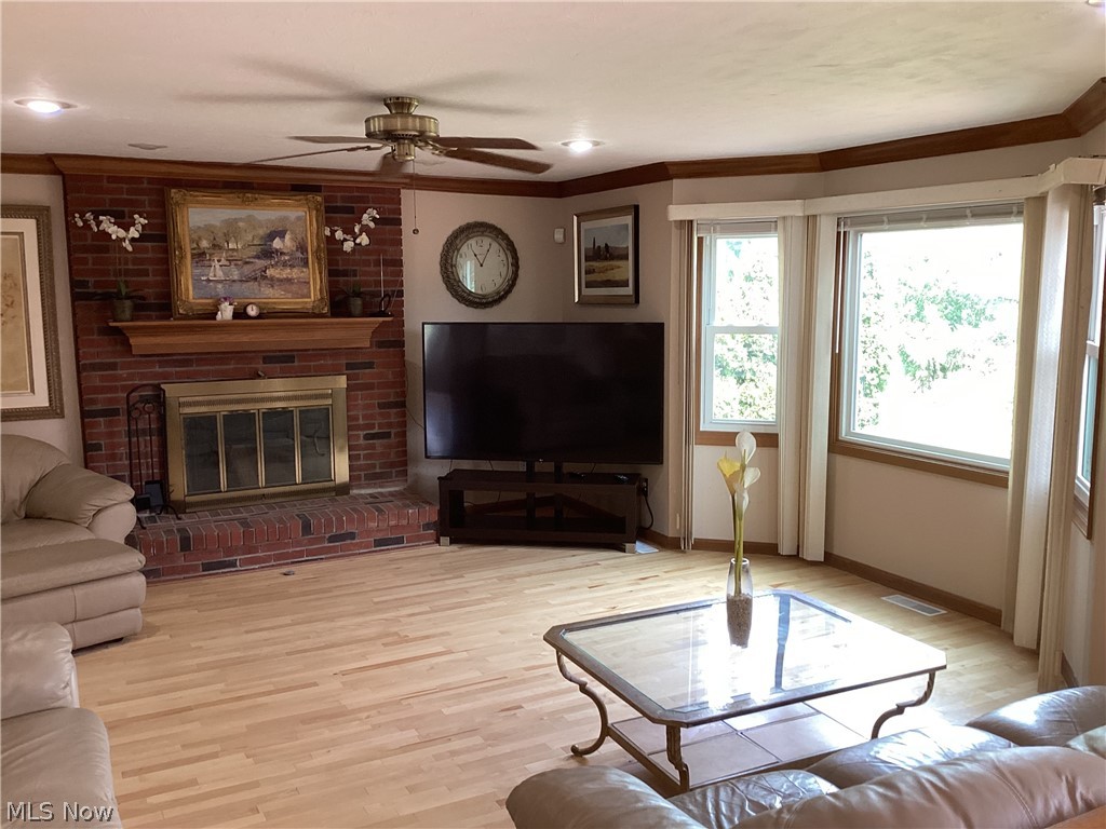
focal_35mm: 31
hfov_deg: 58.4
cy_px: 414
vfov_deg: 45.4
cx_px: 553
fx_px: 990
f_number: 2.4
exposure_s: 1/50
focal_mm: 3.3
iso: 80
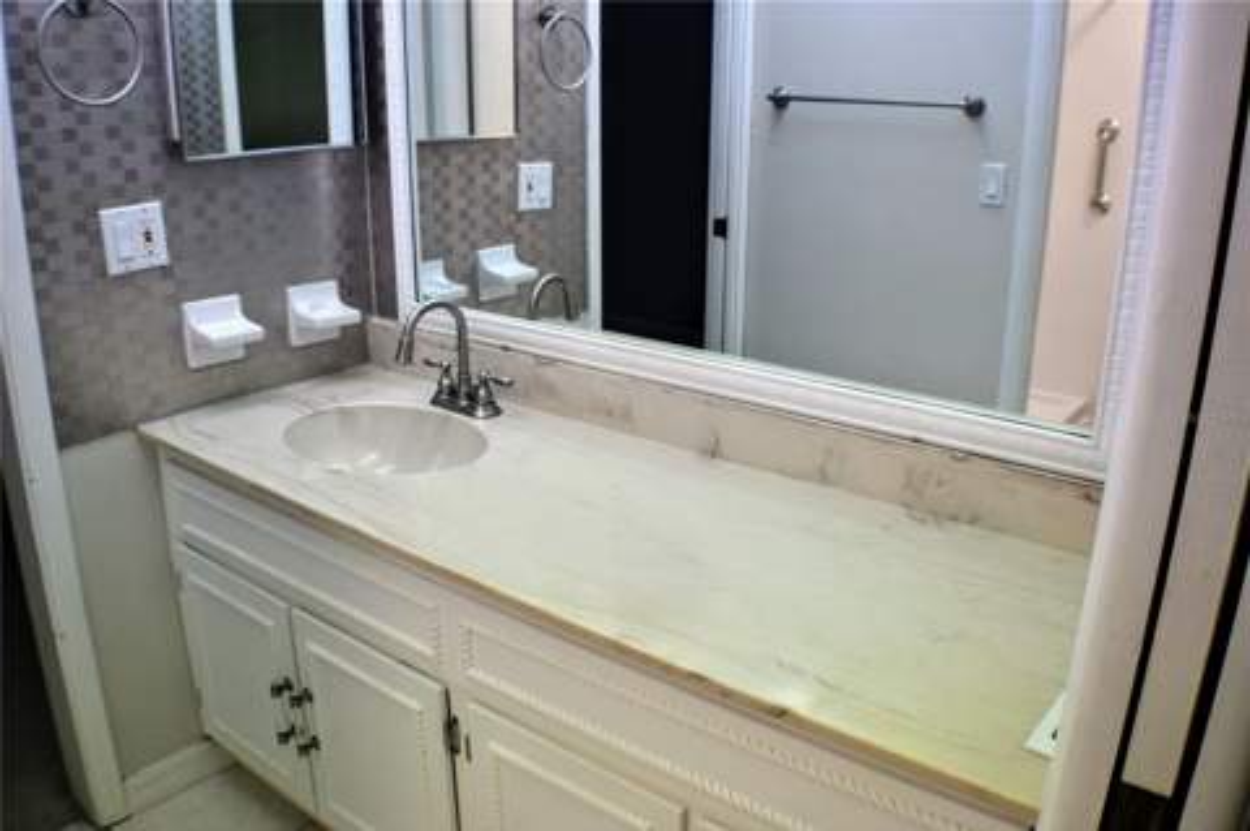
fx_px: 1301
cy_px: 416
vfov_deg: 35.4
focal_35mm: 38
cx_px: 625
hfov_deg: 51.3
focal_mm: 25
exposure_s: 1/80
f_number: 4.5
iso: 400
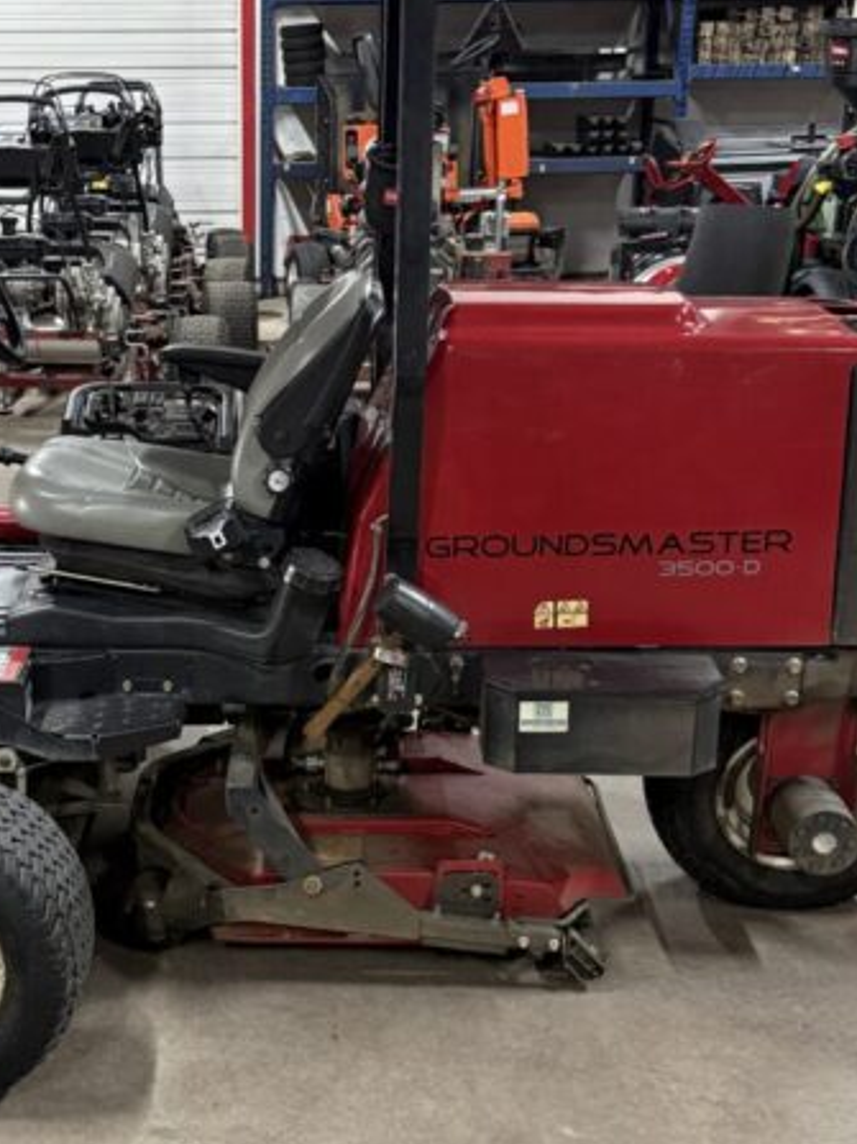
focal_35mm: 55
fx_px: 1816
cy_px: 694
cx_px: 205
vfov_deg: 34.8
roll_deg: -0.4
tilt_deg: -18.2
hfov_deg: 26.2
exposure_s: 1/60
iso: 500
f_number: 1.78
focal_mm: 6.76
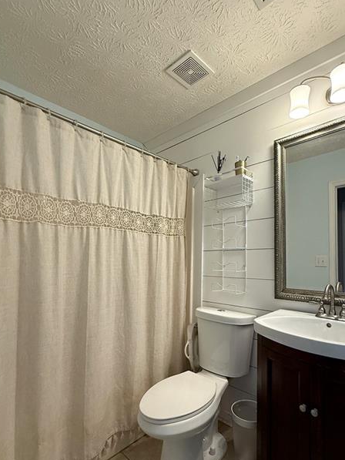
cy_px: 254
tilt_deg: +2.5
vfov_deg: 87.4
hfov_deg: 71.2
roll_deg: -0.3
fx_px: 239
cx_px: 198
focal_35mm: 18
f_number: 2.2
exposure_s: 1/120
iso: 250
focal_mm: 2.22
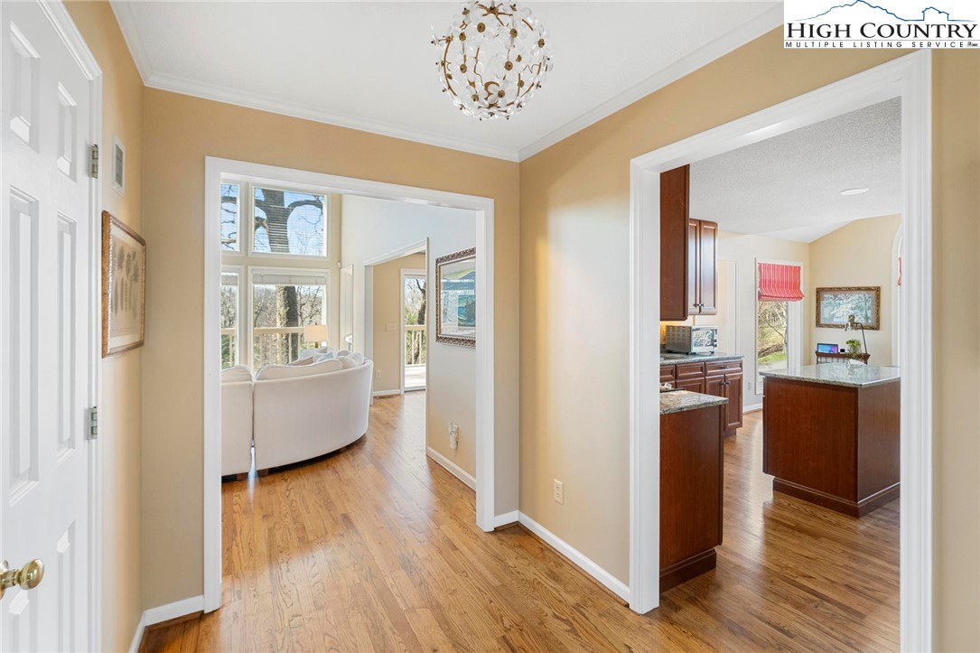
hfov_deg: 96.7
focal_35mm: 16
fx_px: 435
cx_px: 490
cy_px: 326
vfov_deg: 73.7
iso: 6400
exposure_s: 1/30
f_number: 6.3
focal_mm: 16
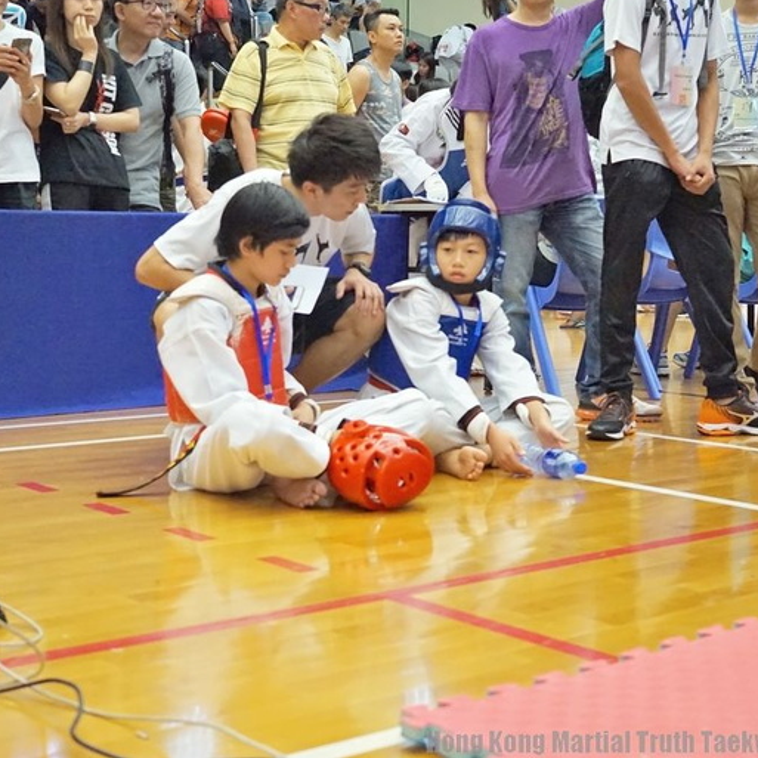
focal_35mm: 59
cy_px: 371
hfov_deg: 29.1
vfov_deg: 29.1
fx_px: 1462
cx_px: 390
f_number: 3.2
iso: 3200
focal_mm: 30
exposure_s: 1/160
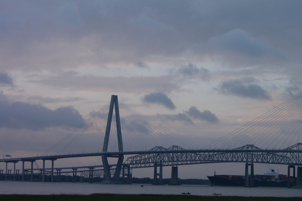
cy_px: 87
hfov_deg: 20.2
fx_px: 847
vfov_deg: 13.5
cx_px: 172
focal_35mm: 101
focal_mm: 17.4
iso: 100
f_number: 4.1
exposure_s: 1/285
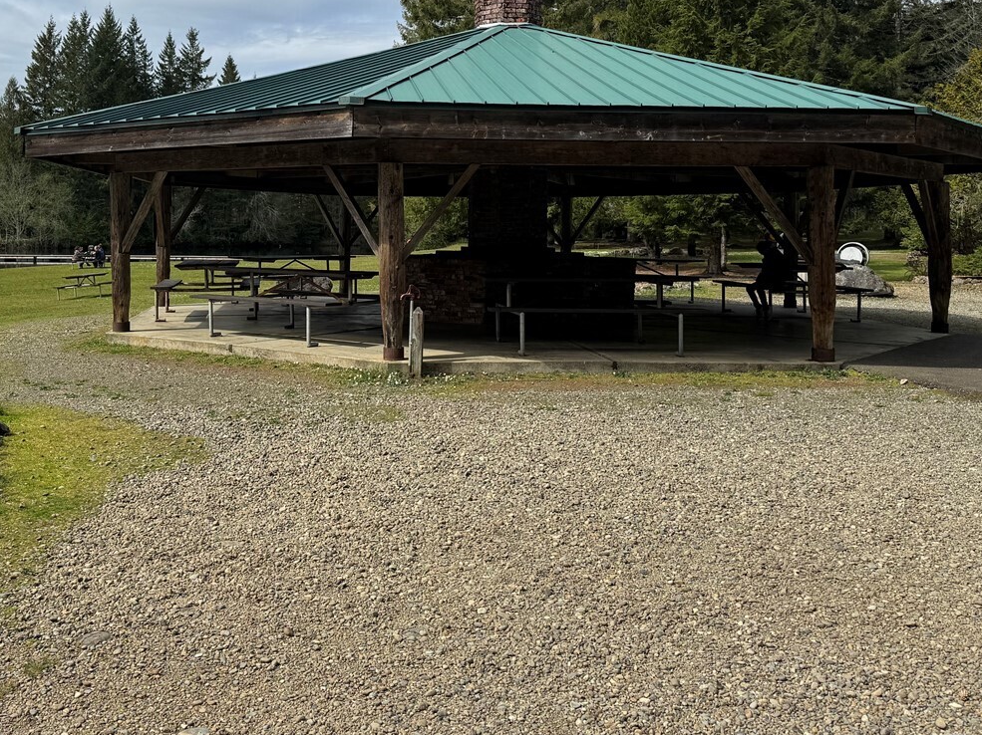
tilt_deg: +1.0
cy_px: 203
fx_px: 1106
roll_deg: -0.1
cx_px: 391
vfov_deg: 36.1
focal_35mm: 39
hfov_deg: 47.6
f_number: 1.78
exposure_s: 1/5814
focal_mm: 6.76
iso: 80
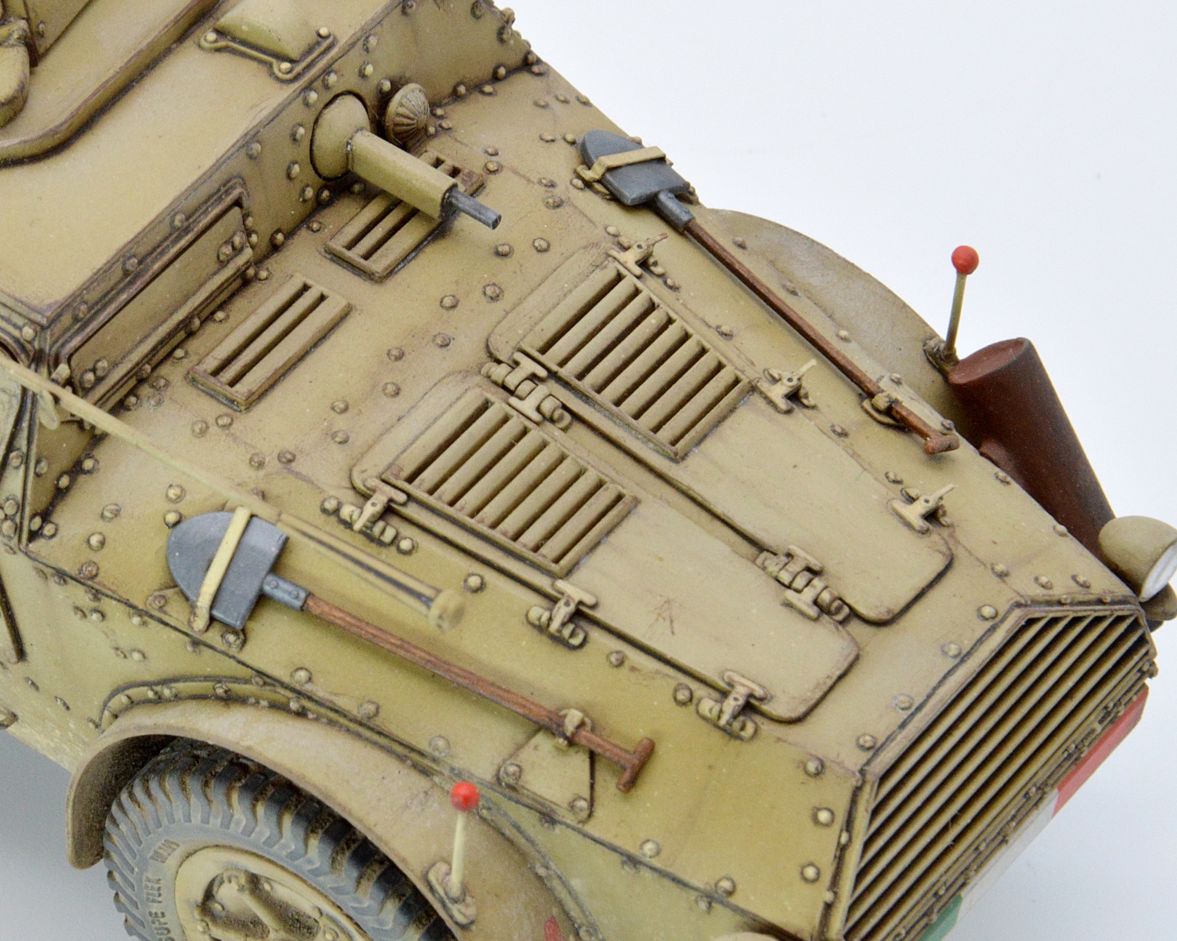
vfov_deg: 6.1
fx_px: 8771
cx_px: 271
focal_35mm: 252
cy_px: 419
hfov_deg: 7.7
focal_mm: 105
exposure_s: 1/20
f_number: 18
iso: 800
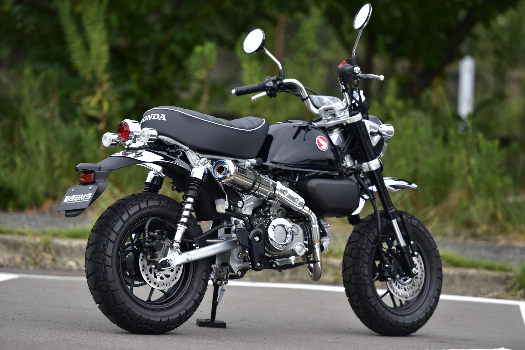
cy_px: 175
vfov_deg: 8.3
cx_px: 262
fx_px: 2407
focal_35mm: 165
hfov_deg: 12.4
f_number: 2.8
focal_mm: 165
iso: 250
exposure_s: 1/2000
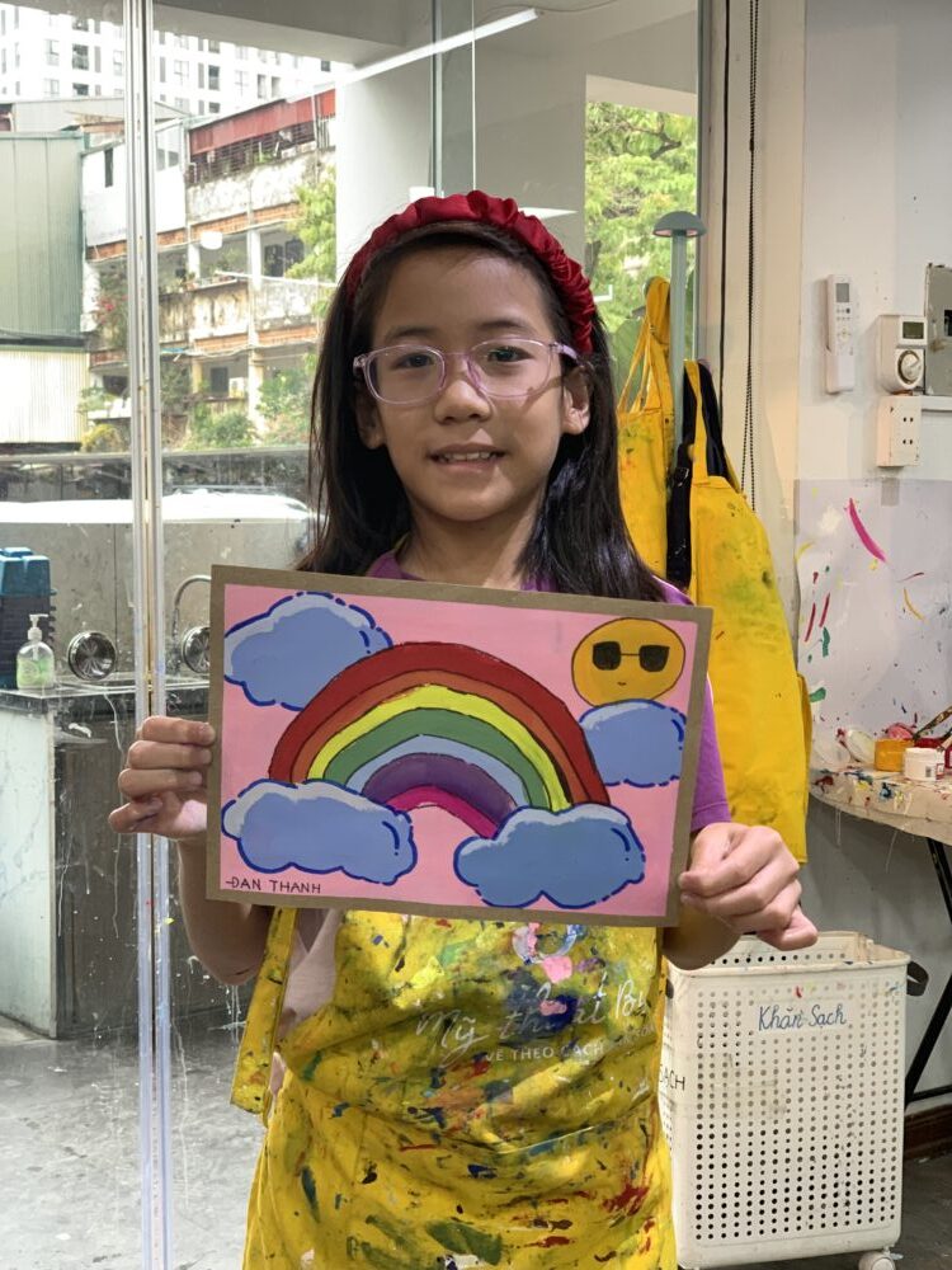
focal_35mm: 52
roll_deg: -1.0
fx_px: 1907
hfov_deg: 28.0
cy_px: 635
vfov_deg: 36.8
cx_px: 476
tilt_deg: -3.7
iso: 125
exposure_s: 1/74
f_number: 2.4
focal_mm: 6
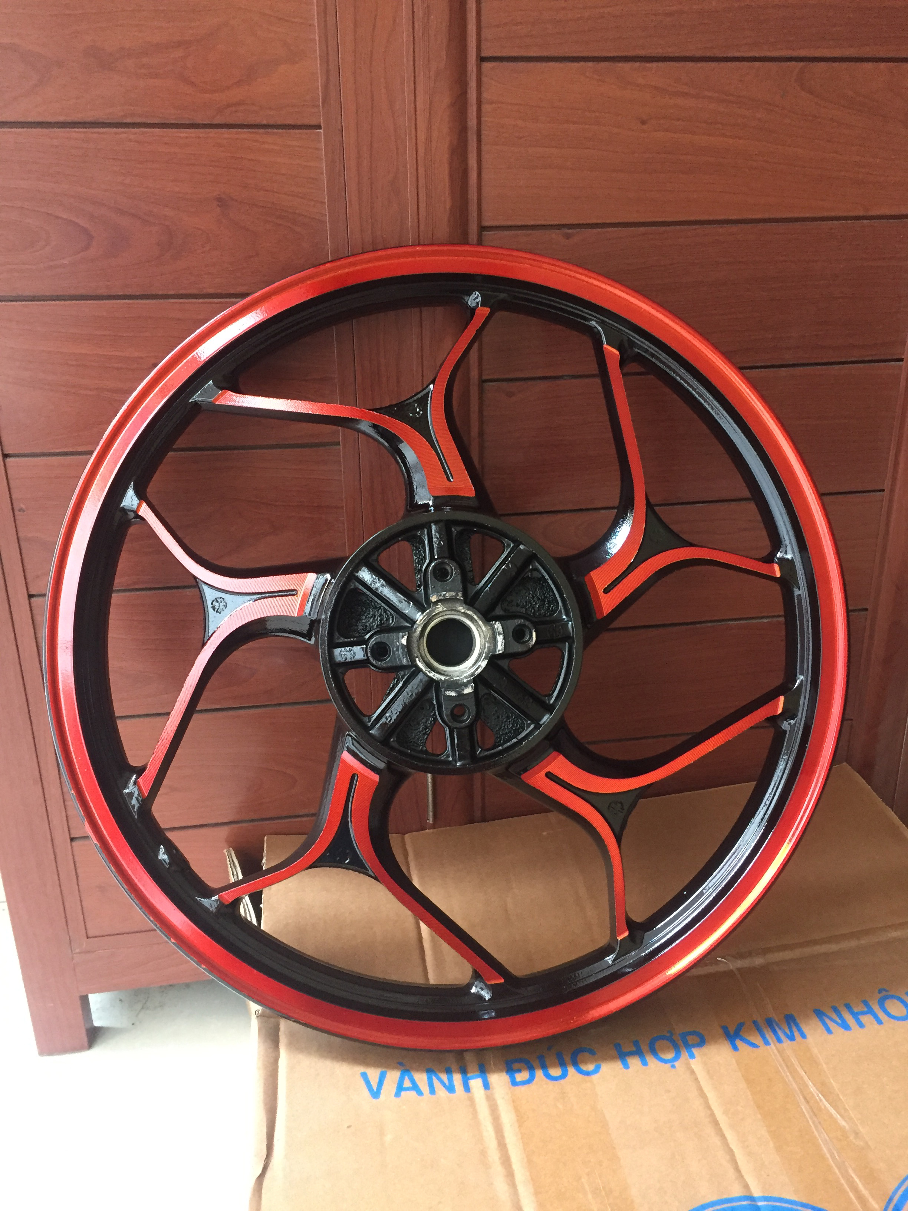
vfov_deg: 61.7
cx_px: 454
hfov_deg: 48.2
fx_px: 1014
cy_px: 606
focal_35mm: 29
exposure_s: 1/33
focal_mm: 4.15
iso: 250
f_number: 2.2
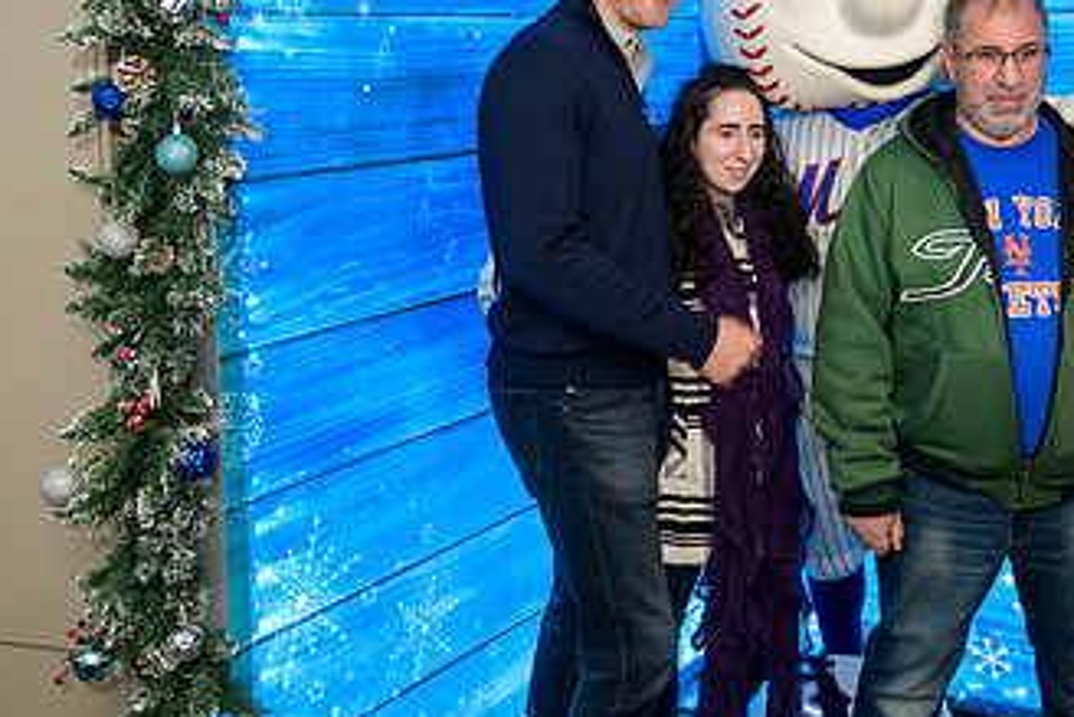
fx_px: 1373
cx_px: 727
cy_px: 162
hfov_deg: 42.1
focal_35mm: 46
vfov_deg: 28.7
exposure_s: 1/125
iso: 400
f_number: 3.2
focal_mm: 26
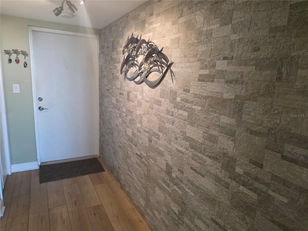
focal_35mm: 23
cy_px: 116
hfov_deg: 73.9
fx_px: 205
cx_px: 154
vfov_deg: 58.9
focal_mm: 6.25
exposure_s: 1/120
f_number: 1.7
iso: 800
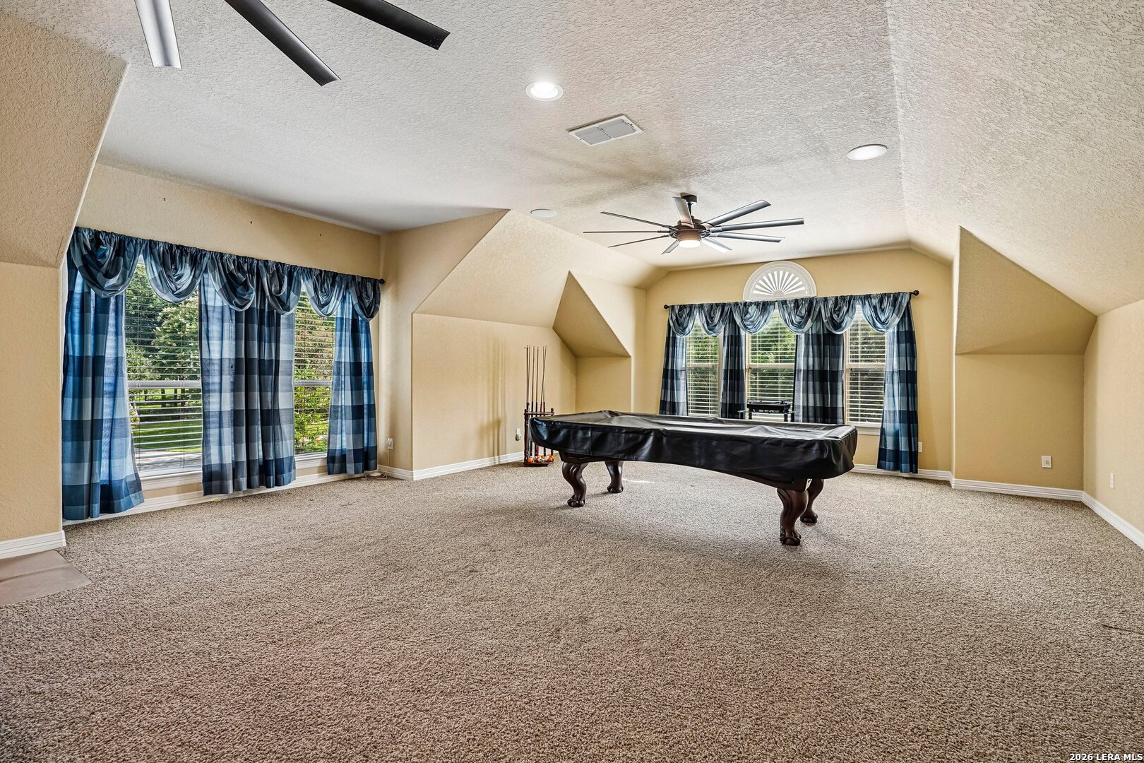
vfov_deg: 73.7
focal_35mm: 16
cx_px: 572
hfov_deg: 96.7
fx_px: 508
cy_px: 382
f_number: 8
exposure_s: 1/20
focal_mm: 16
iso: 400
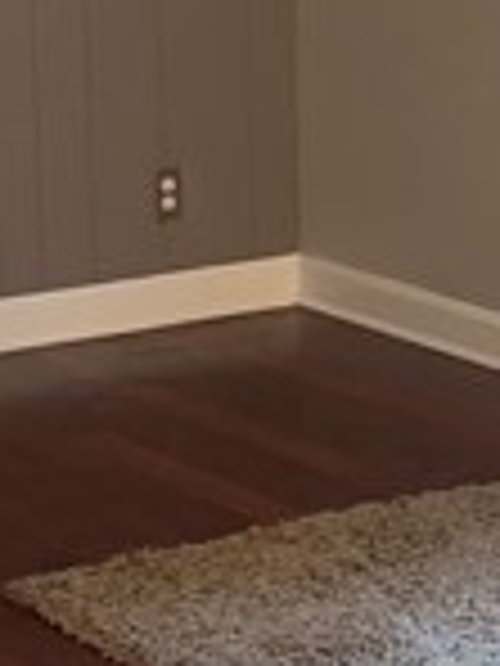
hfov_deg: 8.9
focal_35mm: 166
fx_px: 3197
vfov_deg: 11.9
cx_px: 464
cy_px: 468
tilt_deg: -16.1
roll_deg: -0.7
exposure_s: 1/60
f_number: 1.78
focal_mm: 6.76
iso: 320
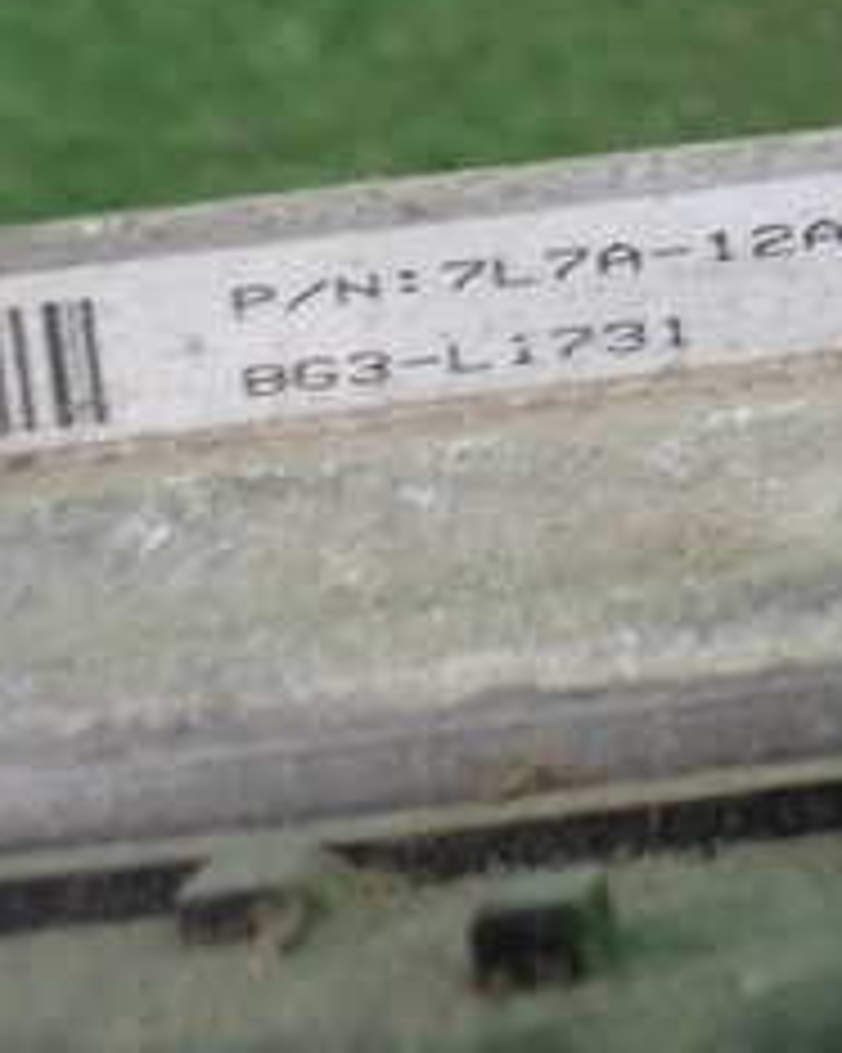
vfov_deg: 24.7
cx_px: 1238
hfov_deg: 18.3
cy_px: 122
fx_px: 2338
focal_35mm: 75
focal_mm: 5.4
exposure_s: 1/60
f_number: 2.3
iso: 800
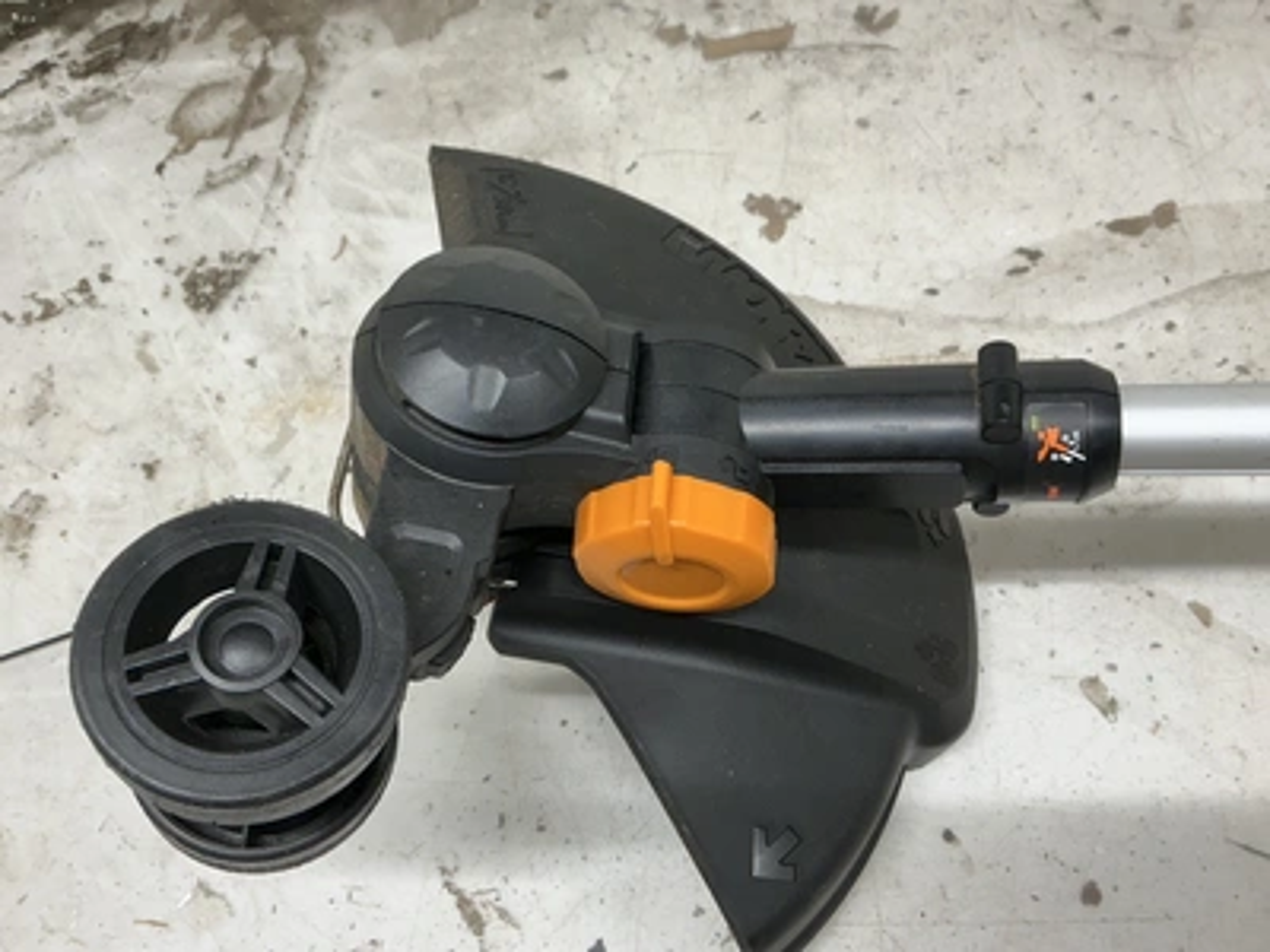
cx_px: 635
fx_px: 1027
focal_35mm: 28
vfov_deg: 49.7
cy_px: 476
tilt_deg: -57.2
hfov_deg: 63.4
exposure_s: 1/120
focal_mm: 3
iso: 64
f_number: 1.8
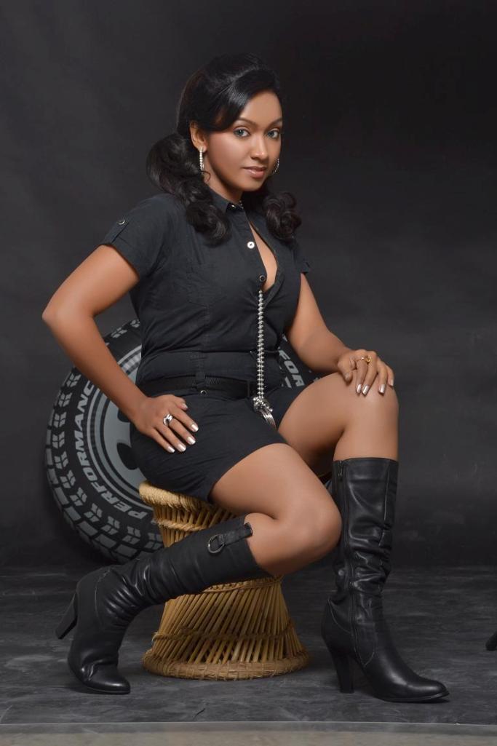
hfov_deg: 13.8
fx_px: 2051
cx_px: 248
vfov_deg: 20.6
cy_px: 373
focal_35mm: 99
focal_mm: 66
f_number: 9
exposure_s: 1/125
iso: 100
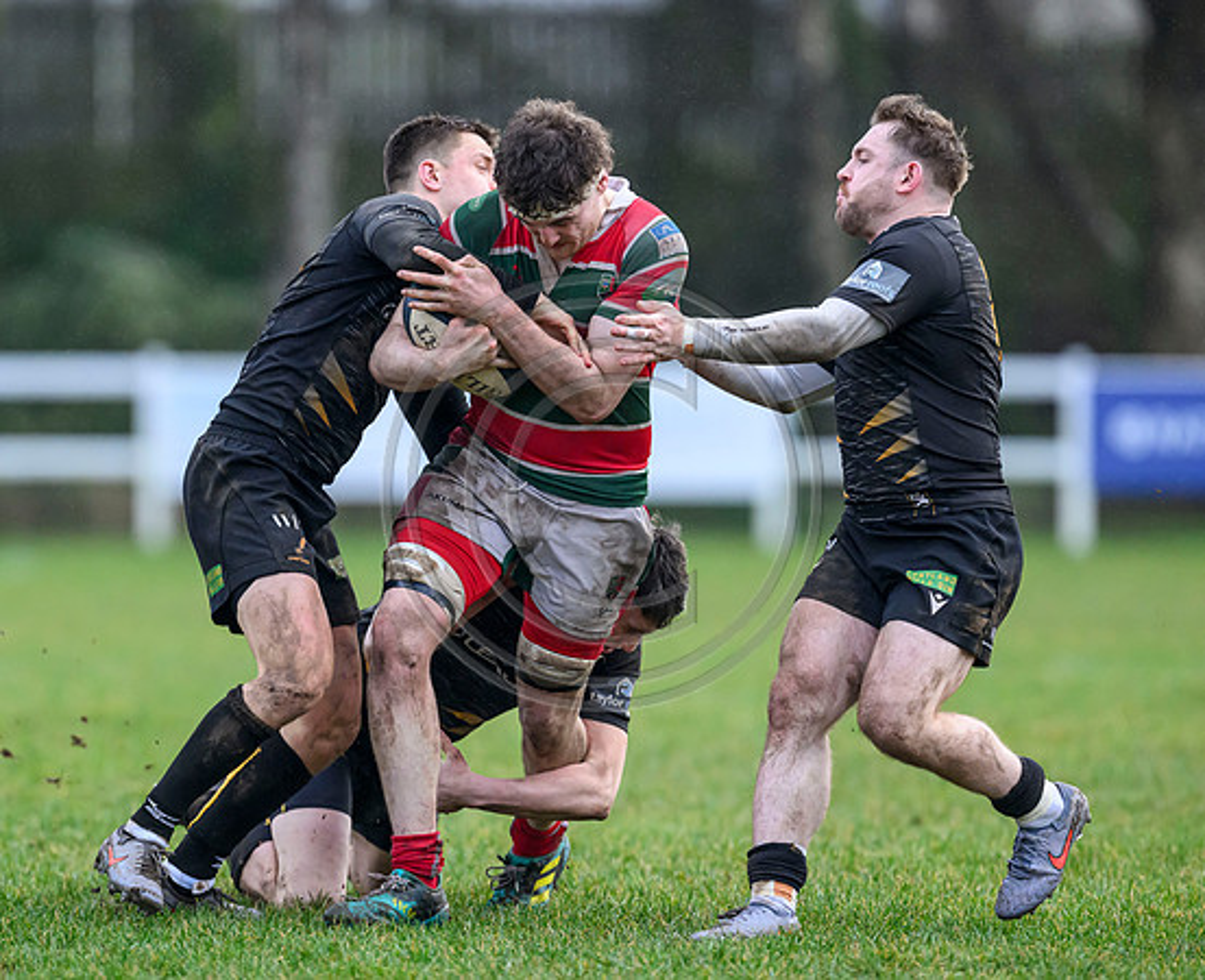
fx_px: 18047
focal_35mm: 503
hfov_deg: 3.8
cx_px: 587
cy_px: 452
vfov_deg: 3.1
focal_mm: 400
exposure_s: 1/2000
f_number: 3.5
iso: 3200
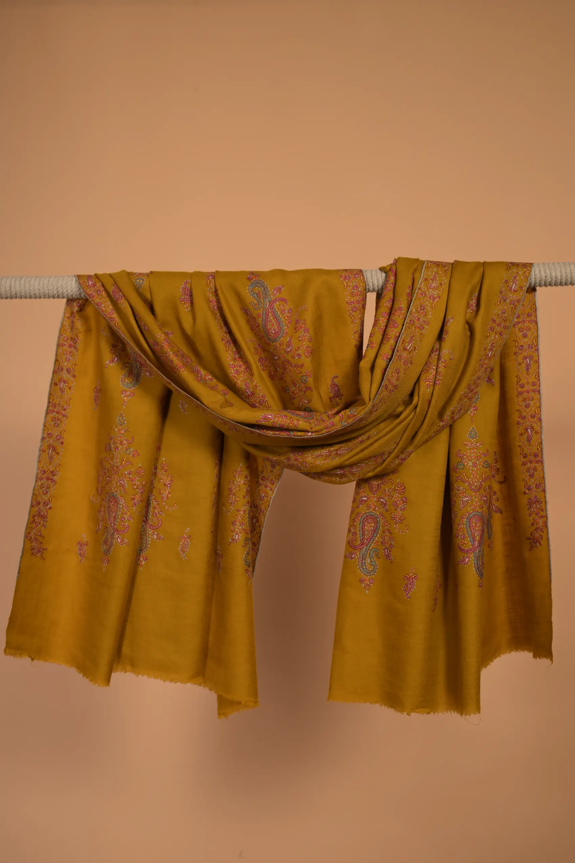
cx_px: 288
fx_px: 1030
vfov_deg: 45.4
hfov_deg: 31.2
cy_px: 432
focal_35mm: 43
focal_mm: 43
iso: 125
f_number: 6.3
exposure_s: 1/200
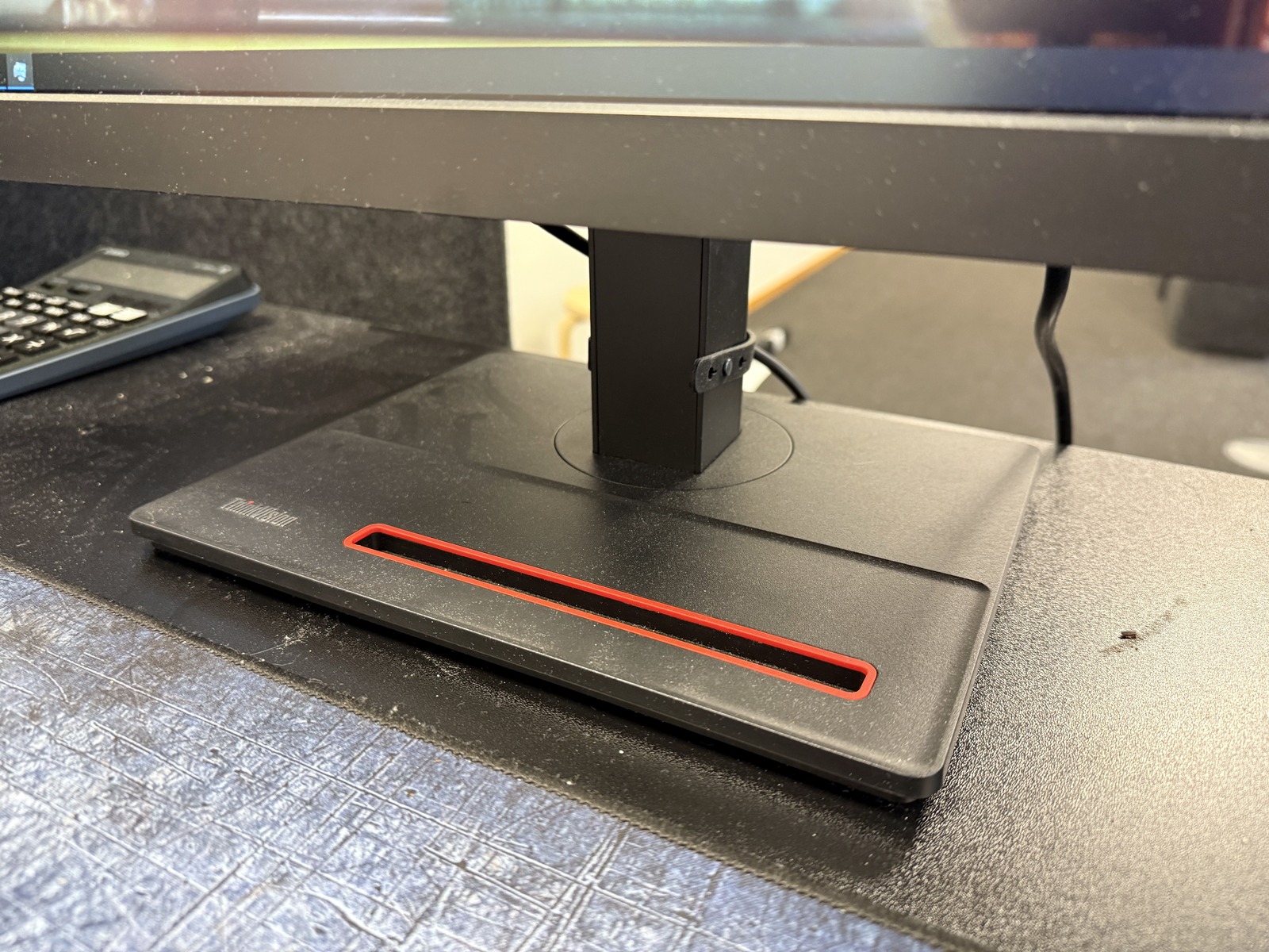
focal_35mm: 24
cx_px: 634
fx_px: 880
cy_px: 476
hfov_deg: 71.6
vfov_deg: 56.8
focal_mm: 6.76
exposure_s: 1/50
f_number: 1.78
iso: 400
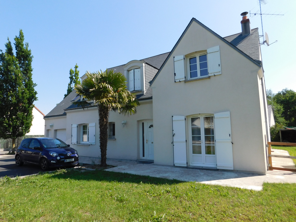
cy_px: 111
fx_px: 197
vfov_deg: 58.9
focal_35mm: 23
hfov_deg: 73.9
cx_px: 148
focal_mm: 4
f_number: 3
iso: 125
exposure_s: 1/1250
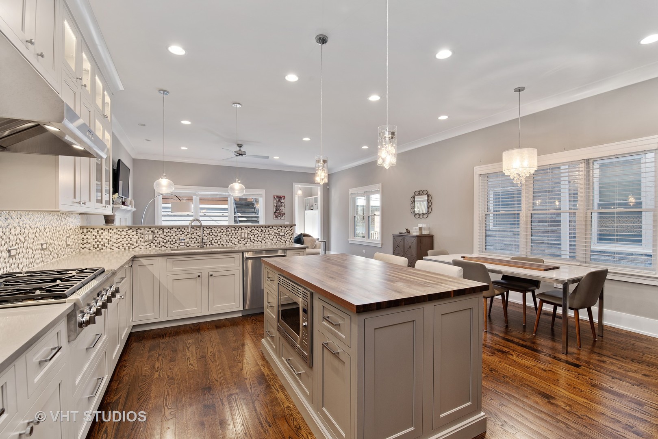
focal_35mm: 15
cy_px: 220
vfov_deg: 77.3
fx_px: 274
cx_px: 329
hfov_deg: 100.4
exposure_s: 1/2.5
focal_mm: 15
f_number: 8
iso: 200
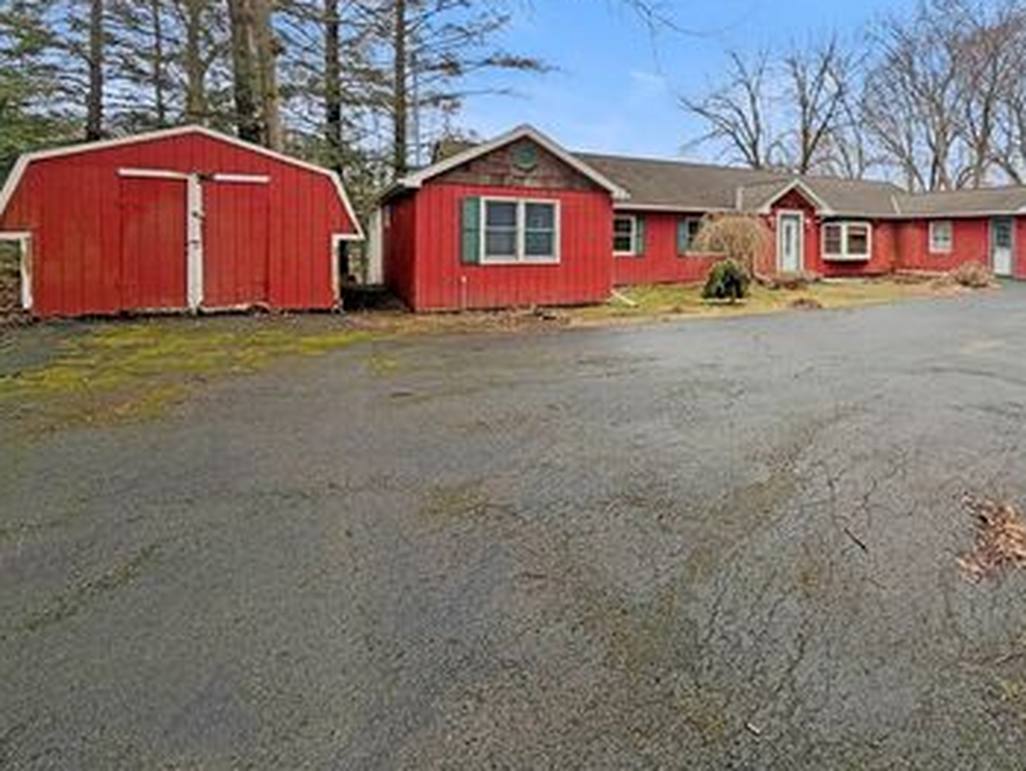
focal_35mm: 20
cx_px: 706
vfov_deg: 64.1
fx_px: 593
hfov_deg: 78.3
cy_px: 248
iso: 50
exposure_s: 1/121
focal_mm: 2.22
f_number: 2.2
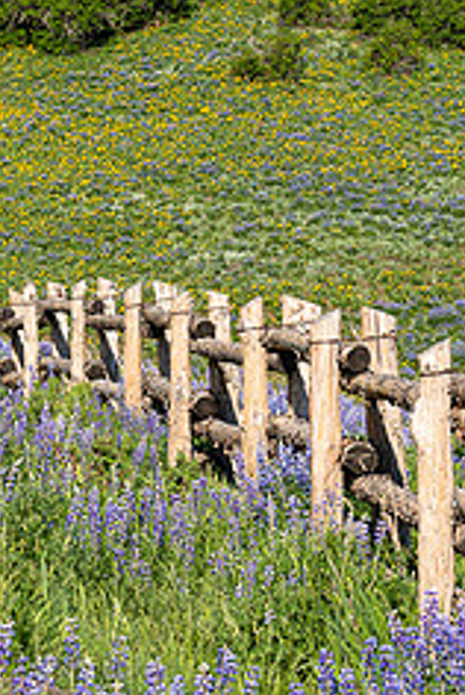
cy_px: 292
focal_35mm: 200
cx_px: 262
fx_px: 3863
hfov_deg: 6.9
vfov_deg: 10.3
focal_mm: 105
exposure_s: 1/160
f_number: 16
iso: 160
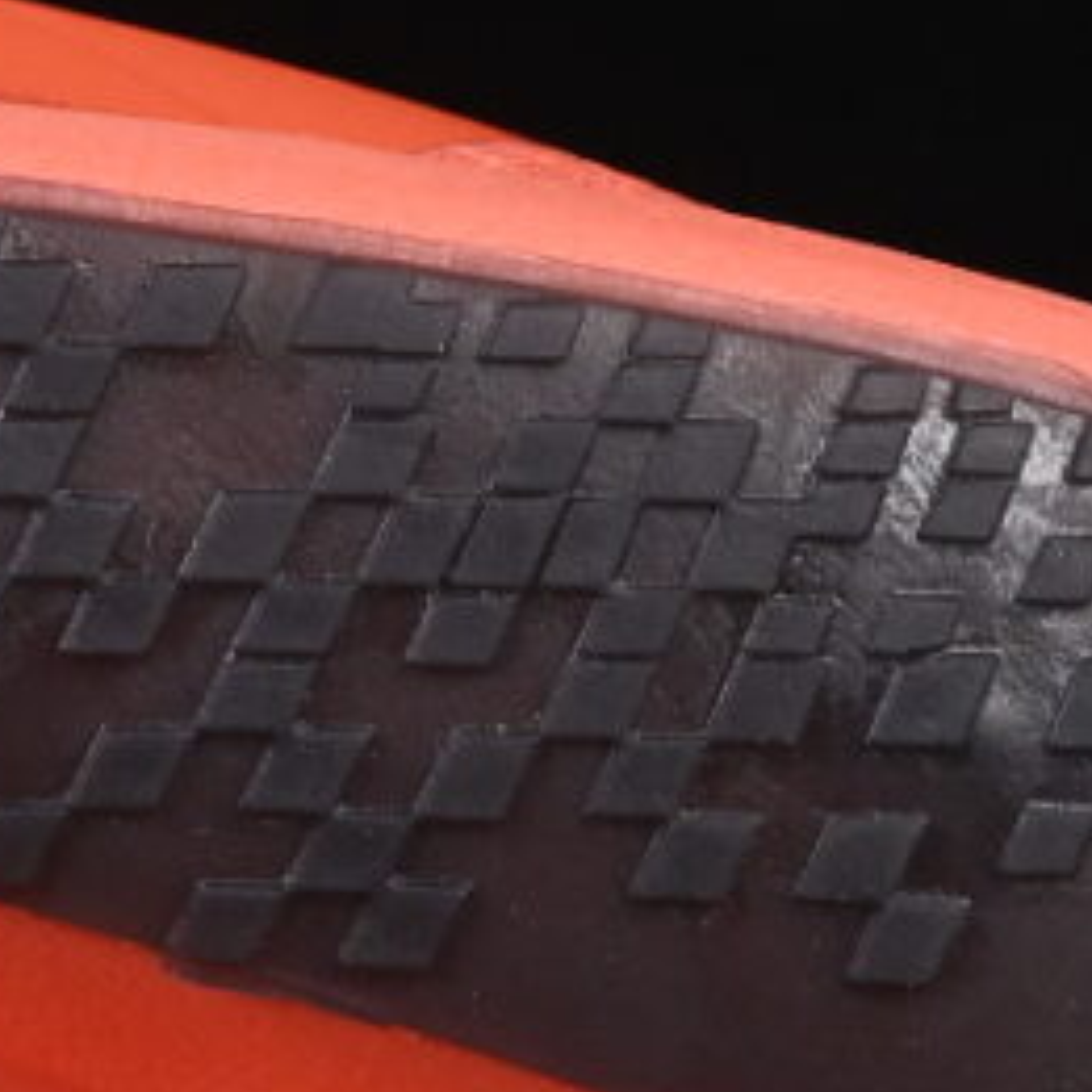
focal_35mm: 626
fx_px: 22342
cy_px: 144
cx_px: -2004
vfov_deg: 2.8
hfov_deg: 2.8
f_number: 6.3
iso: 160
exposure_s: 1/60
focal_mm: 50
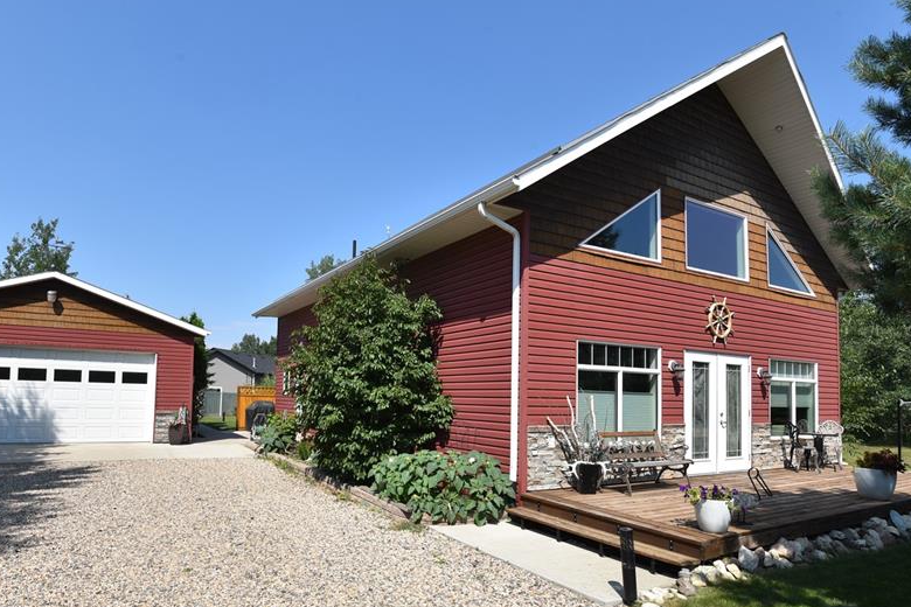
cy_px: 369
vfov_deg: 58.9
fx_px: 531
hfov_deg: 81.0
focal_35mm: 21
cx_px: 418
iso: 200
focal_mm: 16
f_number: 11
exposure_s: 1/500
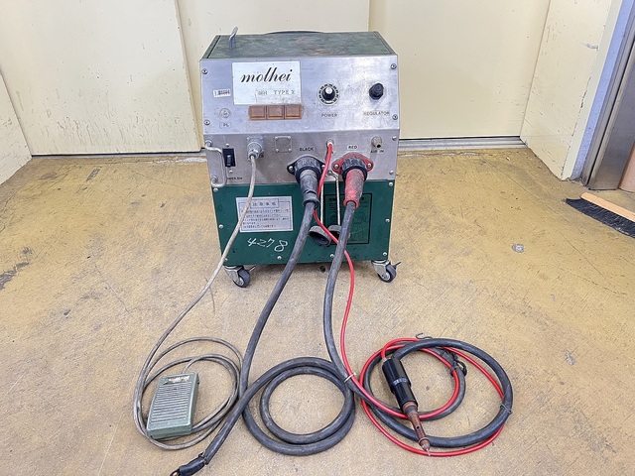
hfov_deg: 67.3
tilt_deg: -33.8
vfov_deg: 53.1
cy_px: 238
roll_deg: +1.8
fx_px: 477
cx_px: 318
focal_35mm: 26
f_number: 1.5
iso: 320
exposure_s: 1/60
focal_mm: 5.7
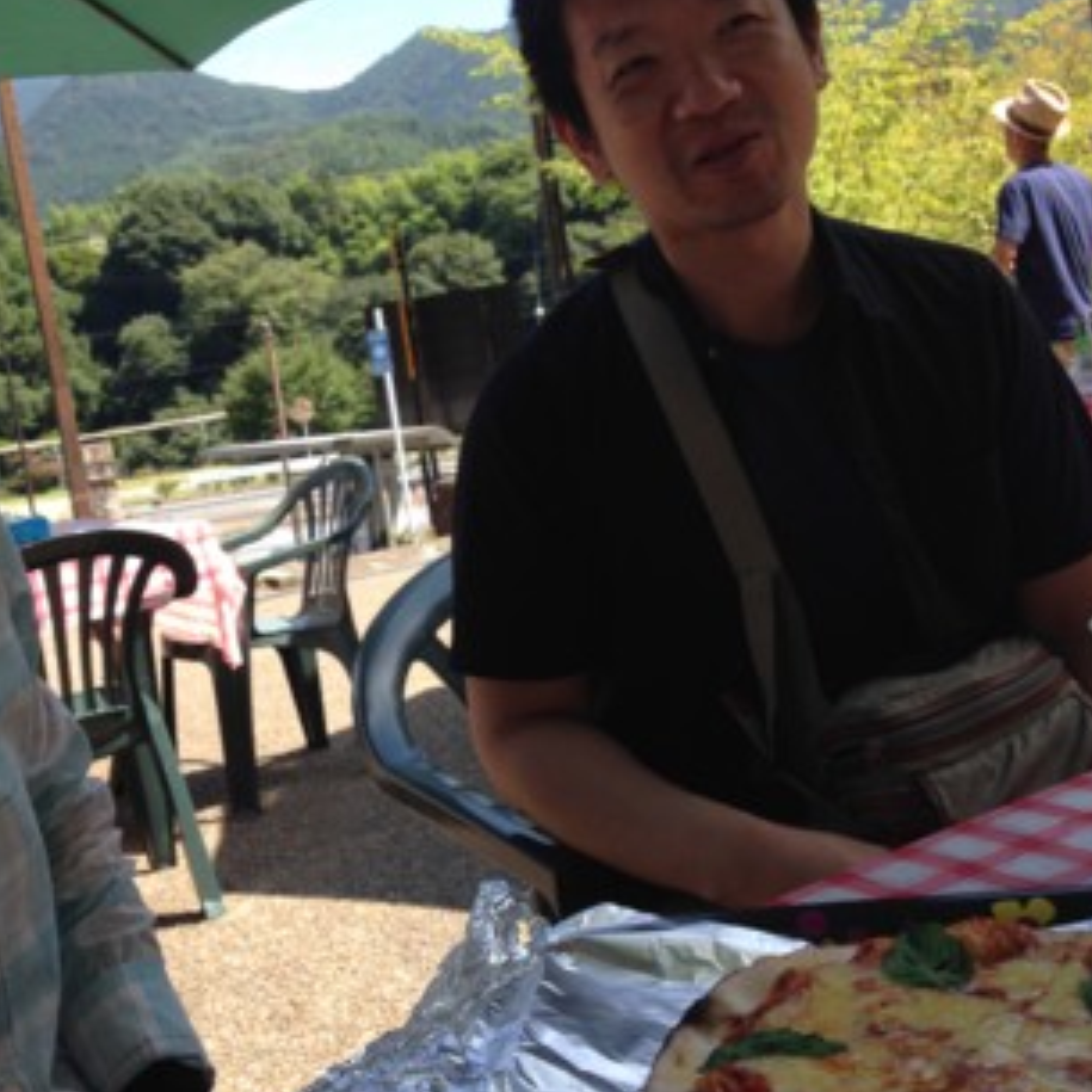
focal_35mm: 43
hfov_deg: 39.2
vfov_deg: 39.0
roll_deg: +11.6
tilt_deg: +1.5
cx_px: 512
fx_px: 1535
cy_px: 451
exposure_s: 1/507
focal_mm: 4.12
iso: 50
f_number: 2.4
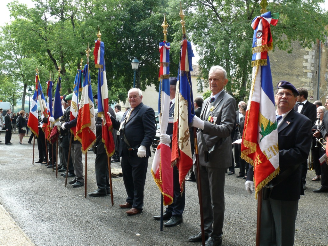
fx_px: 332
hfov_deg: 52.6
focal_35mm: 35
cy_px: 123
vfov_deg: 40.7
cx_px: 164
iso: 100
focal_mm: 7.4
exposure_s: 1/160
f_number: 4
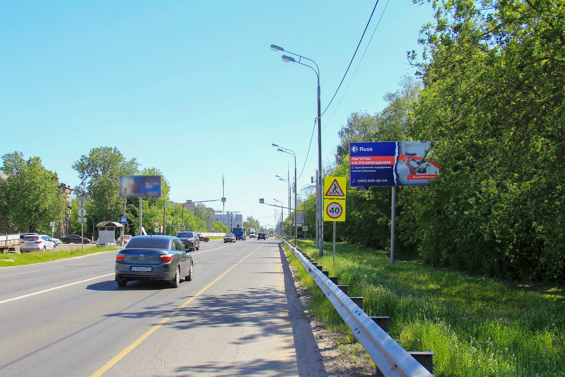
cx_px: 282
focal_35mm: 76
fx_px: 1193
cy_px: 188
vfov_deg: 17.9
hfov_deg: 26.6
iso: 100
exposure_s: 1/250
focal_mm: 24
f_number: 5.6
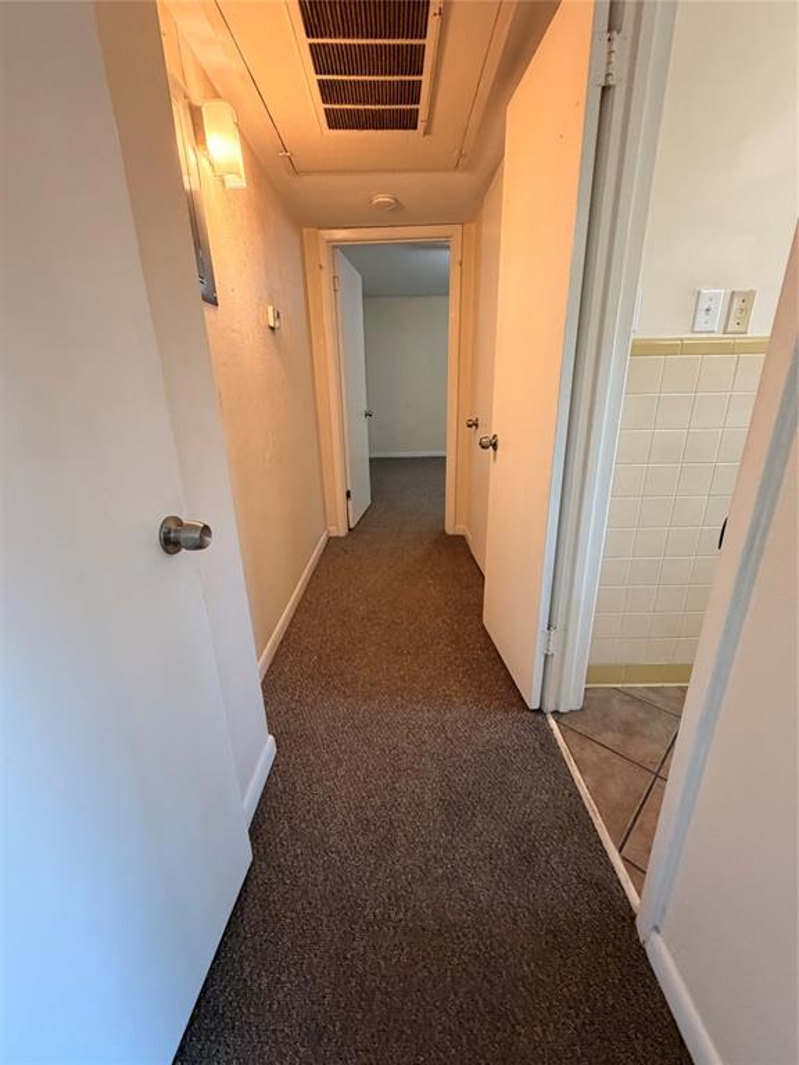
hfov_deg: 85.7
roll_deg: +1.3
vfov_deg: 102.1
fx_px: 431
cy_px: 532
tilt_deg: -17.0
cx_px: 400
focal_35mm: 14
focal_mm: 2.22
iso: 320
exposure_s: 1/60
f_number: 2.2
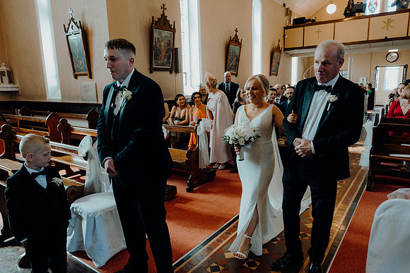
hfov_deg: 73.7
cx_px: 205
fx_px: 273
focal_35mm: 24
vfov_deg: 53.1
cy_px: 136
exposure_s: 1/200
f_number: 3.5
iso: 2000
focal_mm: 24
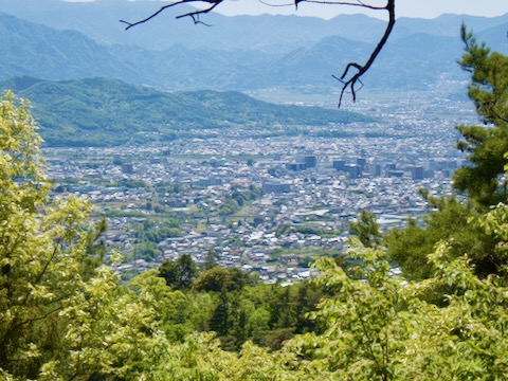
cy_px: 190
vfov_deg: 14.8
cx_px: 254
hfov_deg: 19.6
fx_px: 1468
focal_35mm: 100
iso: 100
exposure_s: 1/250
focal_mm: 18
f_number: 6.3
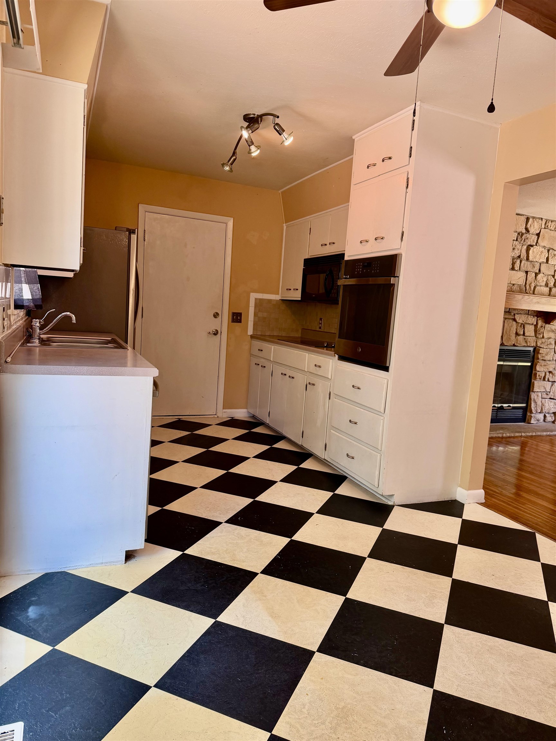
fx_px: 514
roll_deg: -3.3
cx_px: 278
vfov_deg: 71.6
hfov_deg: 56.8
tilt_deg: -6.6
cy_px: 370
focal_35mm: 24
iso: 125
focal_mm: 6.76
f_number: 1.78
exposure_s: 1/60
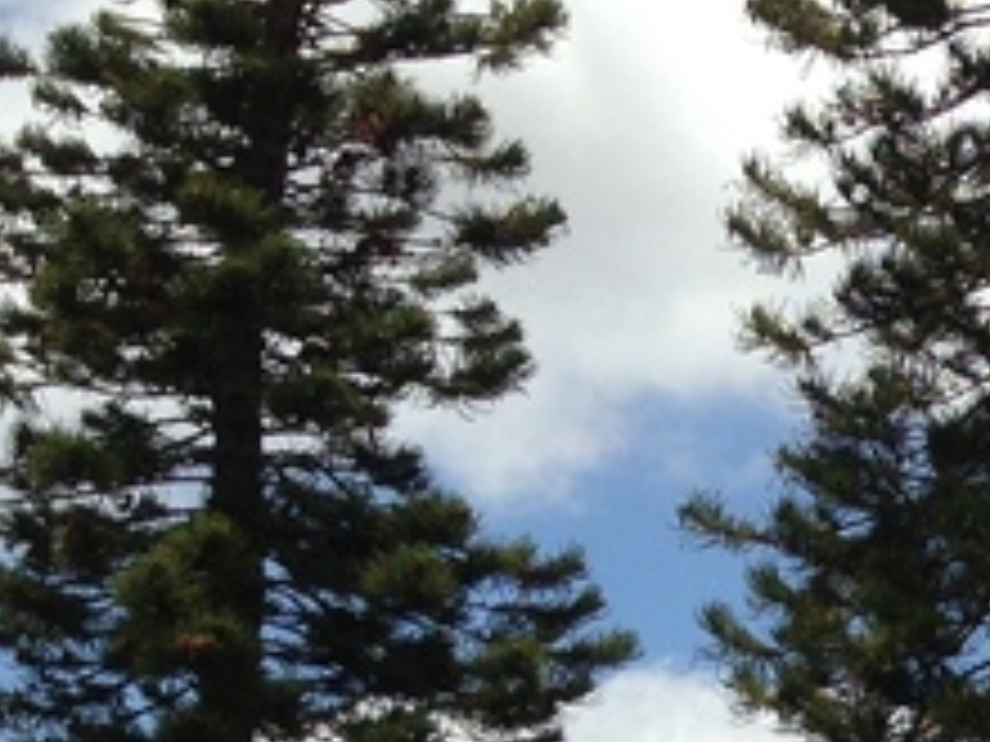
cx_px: 1746
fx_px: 4290
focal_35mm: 150
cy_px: 1300
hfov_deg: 12.2
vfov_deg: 9.5
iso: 50
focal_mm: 4.13
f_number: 2.4
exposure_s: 1/1808
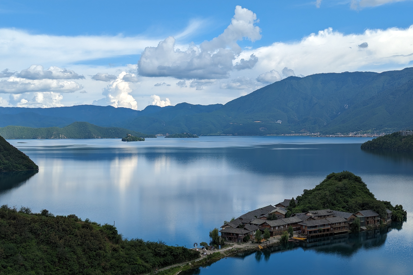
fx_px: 585
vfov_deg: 26.5
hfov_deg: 38.9
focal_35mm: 51
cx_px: 209
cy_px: 154
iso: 45
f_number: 1.85
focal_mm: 6.81
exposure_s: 1/1689
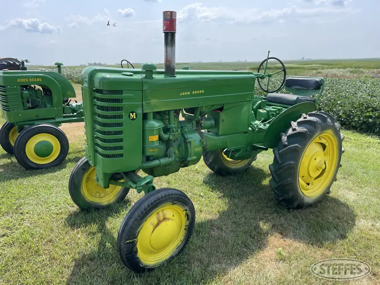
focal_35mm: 26
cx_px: 190
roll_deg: +1.9
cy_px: 142
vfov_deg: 53.1
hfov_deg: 67.3
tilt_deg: -13.4
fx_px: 285
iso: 32
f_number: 1.6
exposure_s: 1/1420
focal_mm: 5.1
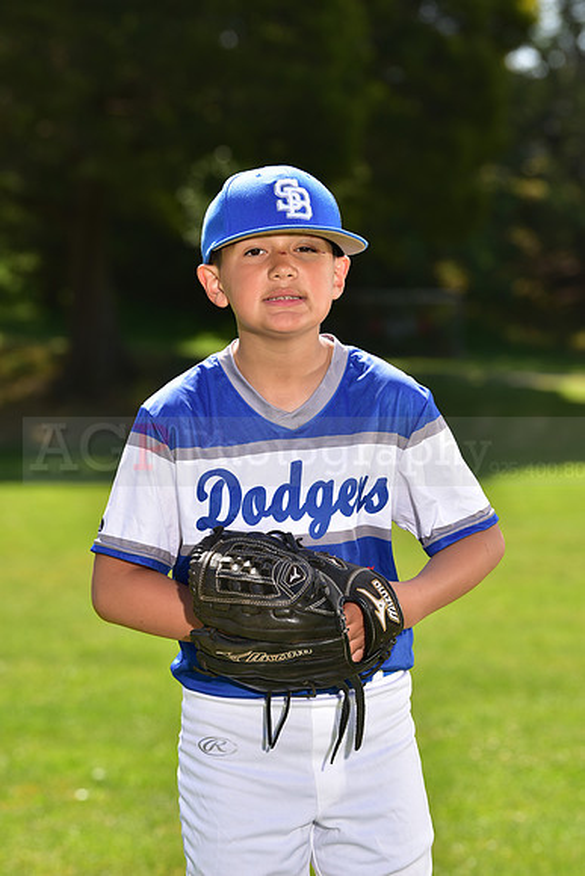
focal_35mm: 140
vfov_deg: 14.7
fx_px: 3410
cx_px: 292
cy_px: 438
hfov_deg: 9.8
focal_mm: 140
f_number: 5.6
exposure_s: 1/200
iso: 80
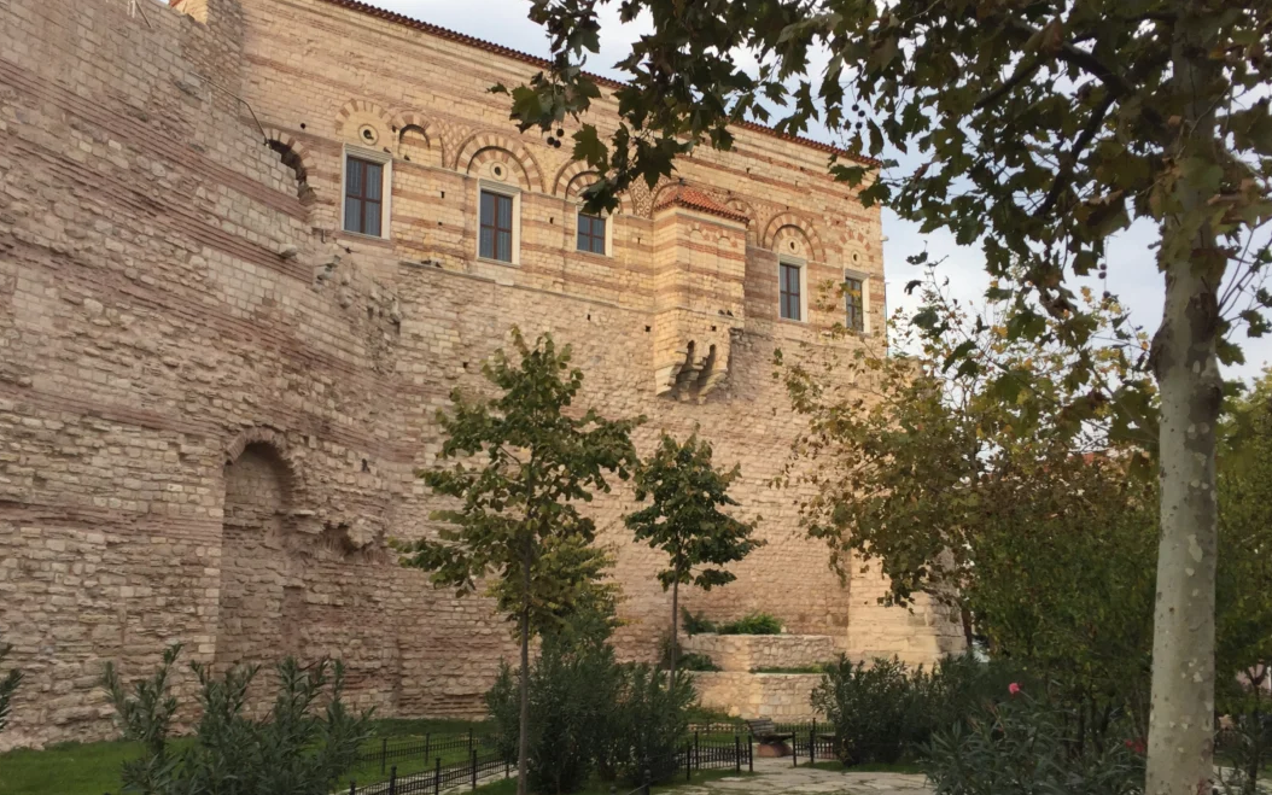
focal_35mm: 35
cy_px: 426
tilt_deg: +10.5
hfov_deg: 55.2
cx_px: 580
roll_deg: -1.2
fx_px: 1213
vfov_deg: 36.3
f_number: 2.2
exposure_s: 1/356
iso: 32
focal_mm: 4.15
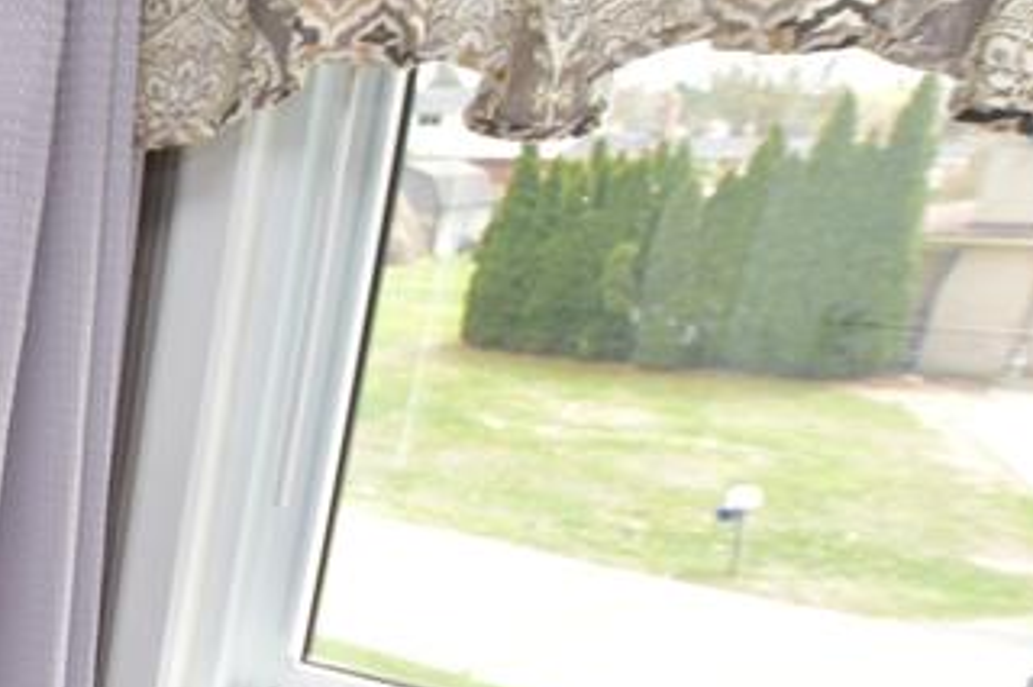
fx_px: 1377
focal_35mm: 48
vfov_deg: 27.0
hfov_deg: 26.8
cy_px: 626
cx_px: -575
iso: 250
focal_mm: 10
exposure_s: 1/125
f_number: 5.6
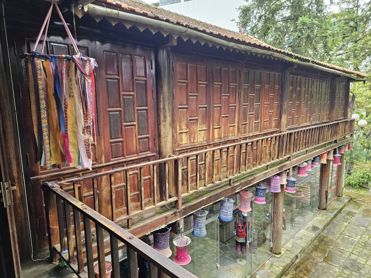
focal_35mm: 23
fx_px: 247
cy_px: 139
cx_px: 186
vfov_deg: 58.9
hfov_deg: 73.9
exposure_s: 1/180
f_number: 1.7
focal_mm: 6.3
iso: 200
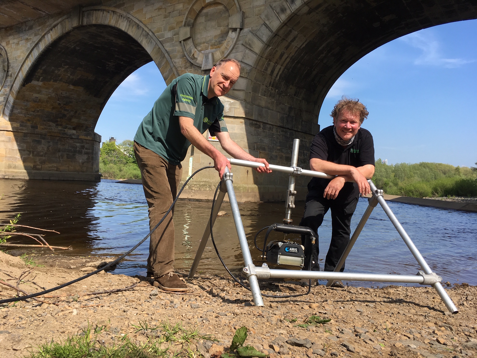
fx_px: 400
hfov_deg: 61.7
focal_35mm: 29
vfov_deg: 48.2
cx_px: 238
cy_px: 179
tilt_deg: +0.3
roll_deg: -3.2
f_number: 2.2
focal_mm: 4.15
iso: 25
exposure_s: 1/1115
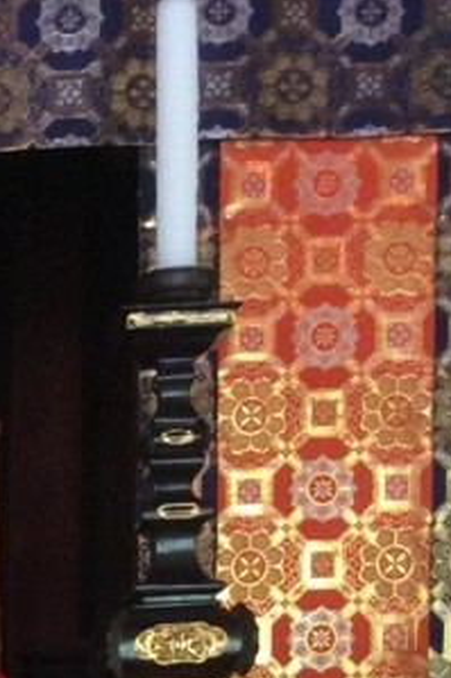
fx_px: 2145
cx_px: -375
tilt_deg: -4.8
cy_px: 1014
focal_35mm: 114
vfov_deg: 16.4
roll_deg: +0.9
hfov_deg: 11.1
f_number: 2.4
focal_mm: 3.3
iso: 250
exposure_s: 1/24
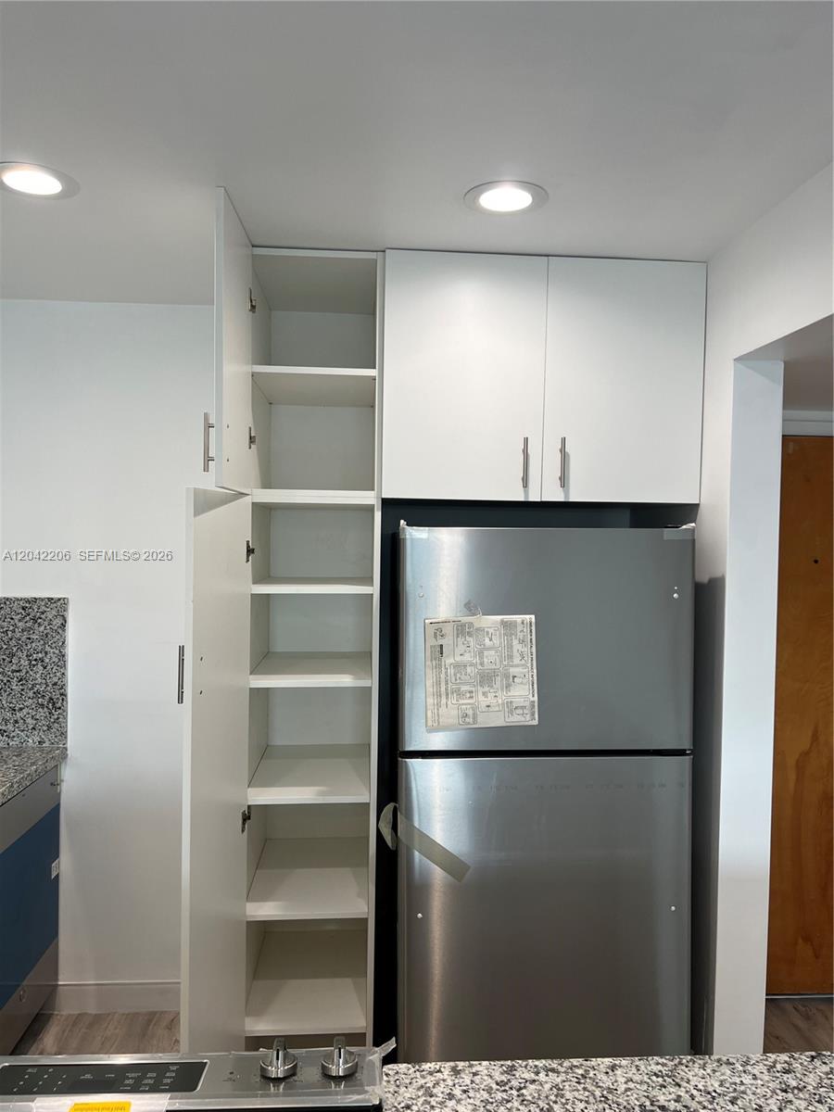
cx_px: 417
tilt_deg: -1.6
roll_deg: -0.7
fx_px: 835
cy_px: 556
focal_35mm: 26
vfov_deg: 67.3
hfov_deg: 53.1
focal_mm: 5.7
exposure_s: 1/120
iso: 64
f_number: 1.5
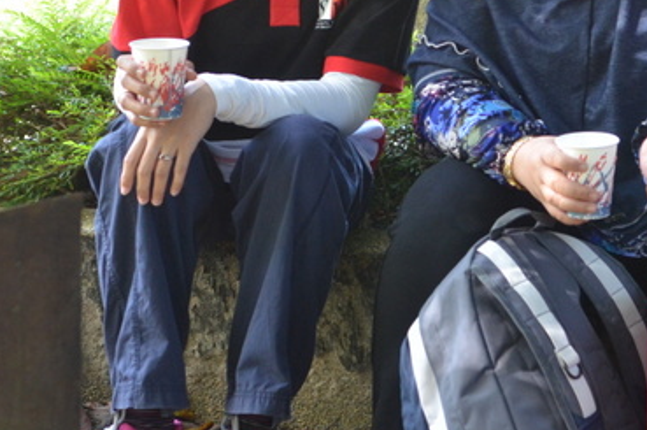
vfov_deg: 10.4
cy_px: 18
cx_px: 551
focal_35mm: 130
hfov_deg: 15.6
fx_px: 2333
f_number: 4.5
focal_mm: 40
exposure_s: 1/125
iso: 1000
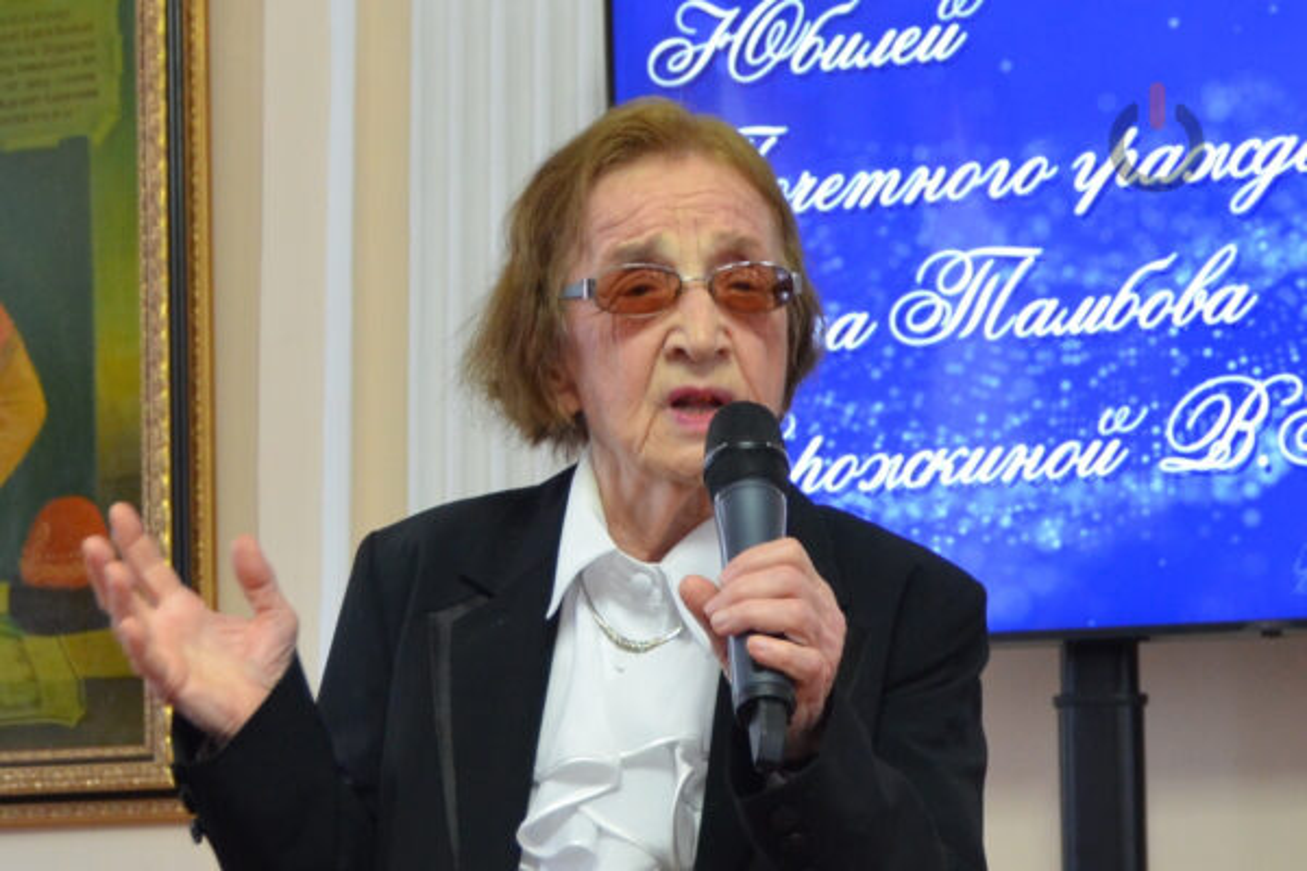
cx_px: 654
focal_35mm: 42
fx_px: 1525
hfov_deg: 46.4
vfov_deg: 31.9
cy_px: 436
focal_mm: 28
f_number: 5
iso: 720
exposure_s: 1/30
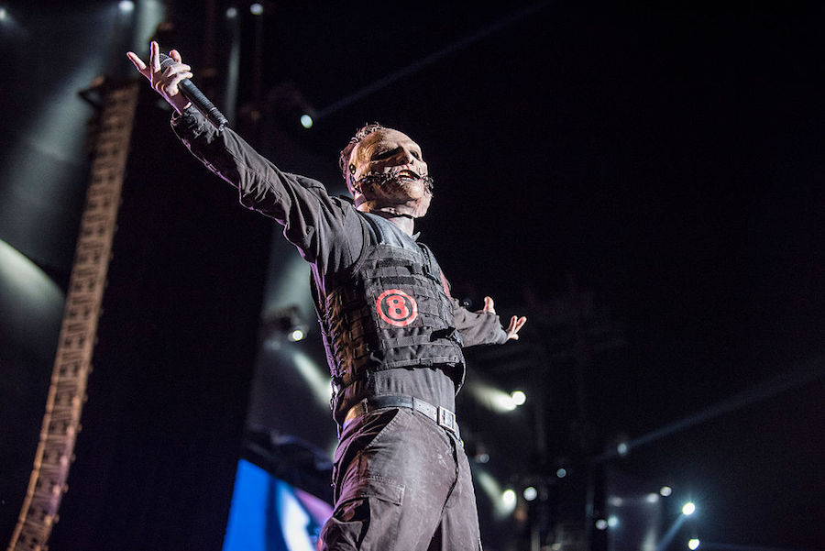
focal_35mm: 70
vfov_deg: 19.5
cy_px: 276
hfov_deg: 28.8
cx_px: 412
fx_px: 1605
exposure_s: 1/500
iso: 3200
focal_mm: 70
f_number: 2.8
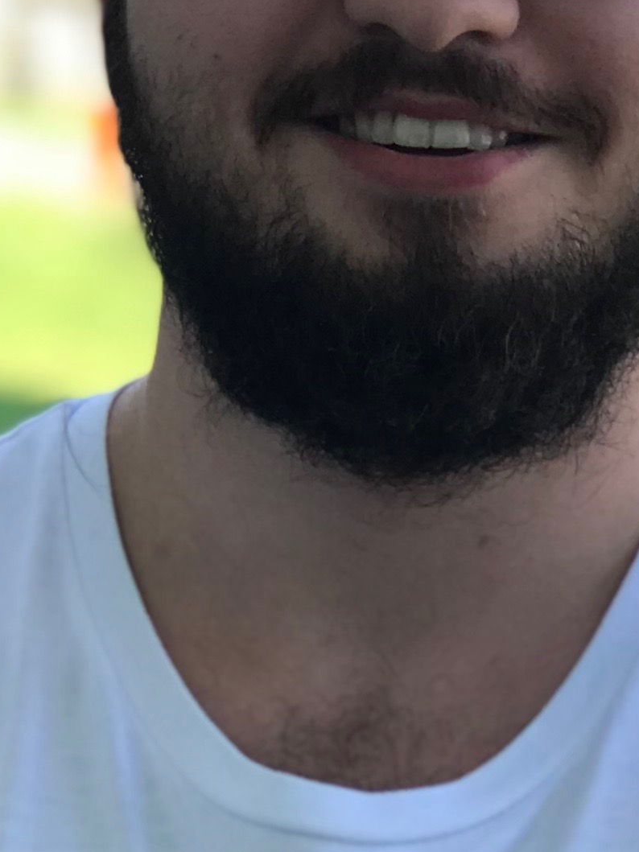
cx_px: 425
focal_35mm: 217
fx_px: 5342
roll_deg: -1.9
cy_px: 688
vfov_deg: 9.1
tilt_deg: -9.8
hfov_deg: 6.8
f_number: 2.8
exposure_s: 1/136
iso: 20
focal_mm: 6.6
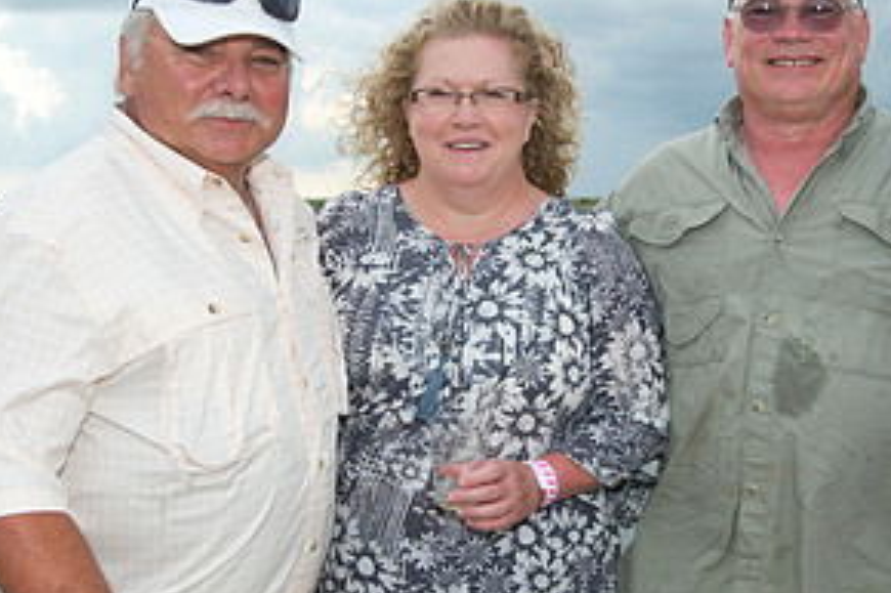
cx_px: 528
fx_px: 1484
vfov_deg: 22.6
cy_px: 341
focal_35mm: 60
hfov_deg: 33.3
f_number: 5.6
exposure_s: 1/640
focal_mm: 30
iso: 500
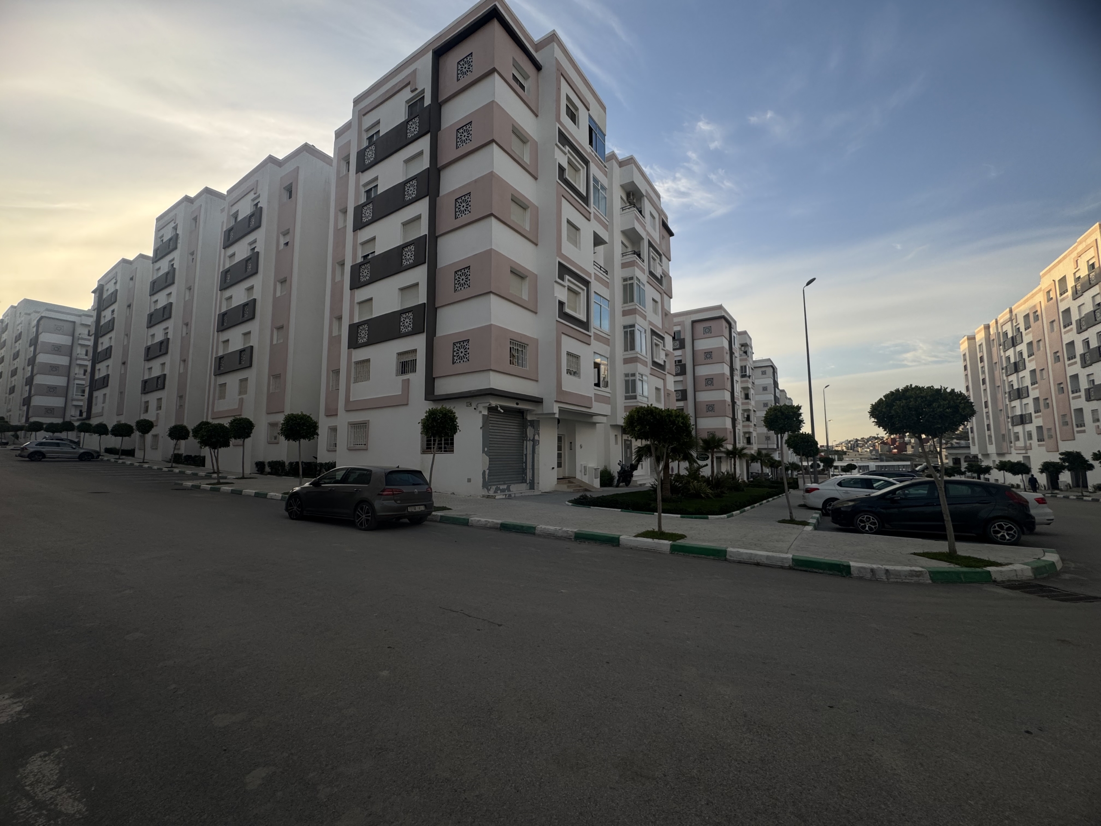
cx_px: 550
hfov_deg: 102.1
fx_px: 445
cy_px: 413
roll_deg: -0.1
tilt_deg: +6.2
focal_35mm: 14
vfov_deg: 85.7
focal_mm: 2.22
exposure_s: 1/485
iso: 40
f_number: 2.2
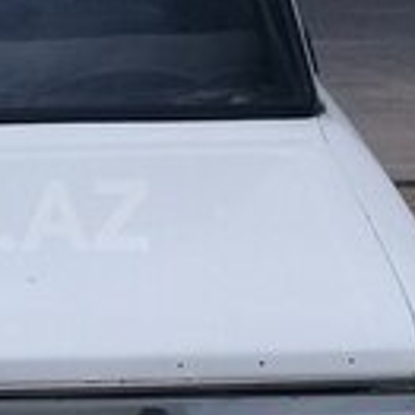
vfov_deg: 16.7
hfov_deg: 16.0
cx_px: -95
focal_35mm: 104
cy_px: 215
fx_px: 1411
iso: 50
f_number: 2.2
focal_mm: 3.3
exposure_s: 1/4032
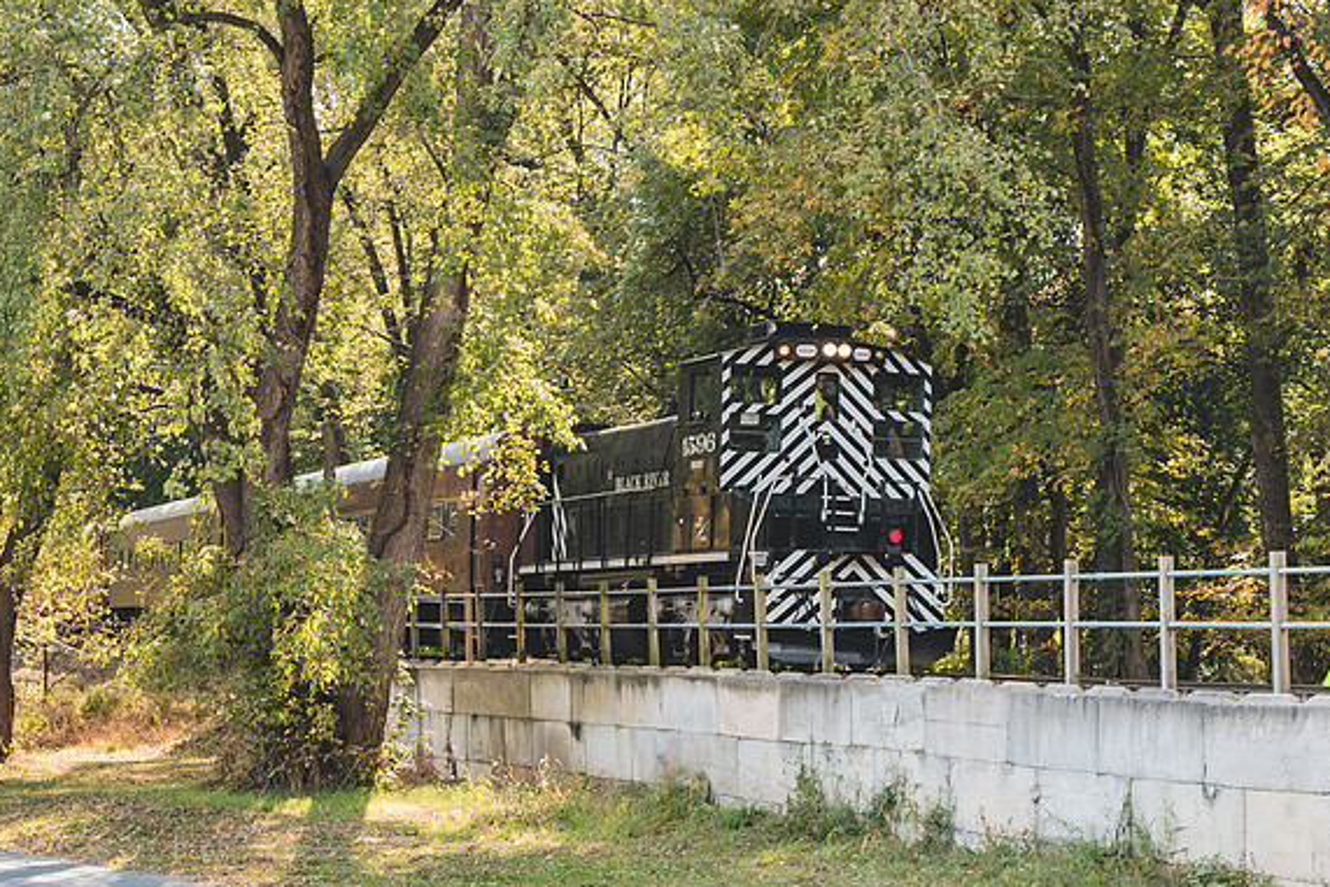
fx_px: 3104
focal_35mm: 84
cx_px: 963
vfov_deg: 16.2
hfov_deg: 24.0
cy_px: 586
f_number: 5.6
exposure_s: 1/125
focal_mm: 57
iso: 160
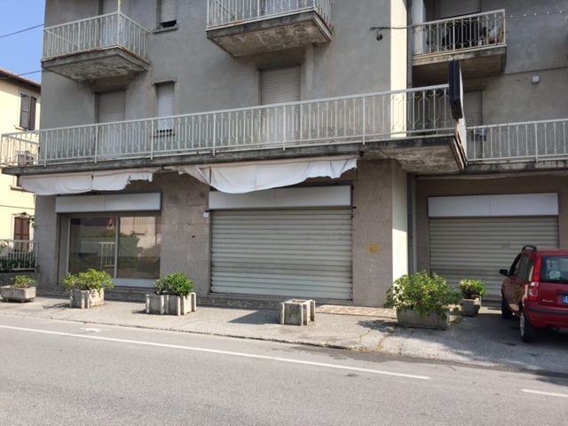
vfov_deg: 48.2
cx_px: 284
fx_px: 476
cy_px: 213
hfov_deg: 61.7
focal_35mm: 29
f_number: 2.2
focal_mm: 4.15
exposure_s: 1/1041
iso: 32
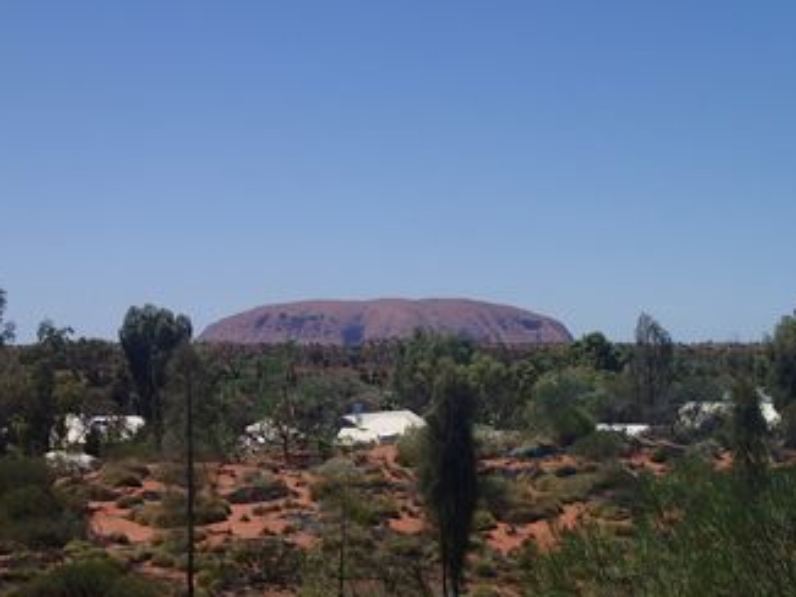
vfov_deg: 19.7
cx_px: 360
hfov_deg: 26.0
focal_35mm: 75
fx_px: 1725
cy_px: 301
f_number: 14
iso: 100
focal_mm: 11.01
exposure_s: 1/125
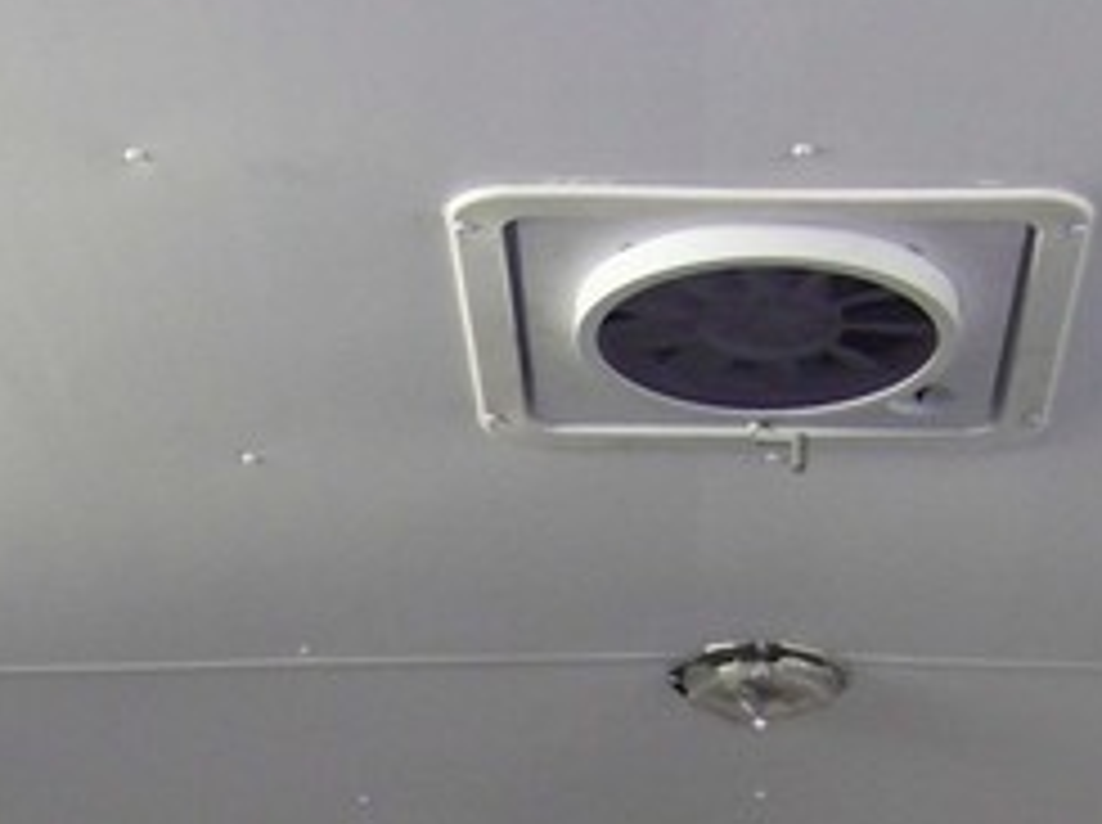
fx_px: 3274
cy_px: 1146
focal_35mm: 103
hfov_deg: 19.0
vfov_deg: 13.7
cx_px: 760
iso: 200
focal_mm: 5.85
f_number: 2.8
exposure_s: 1/30
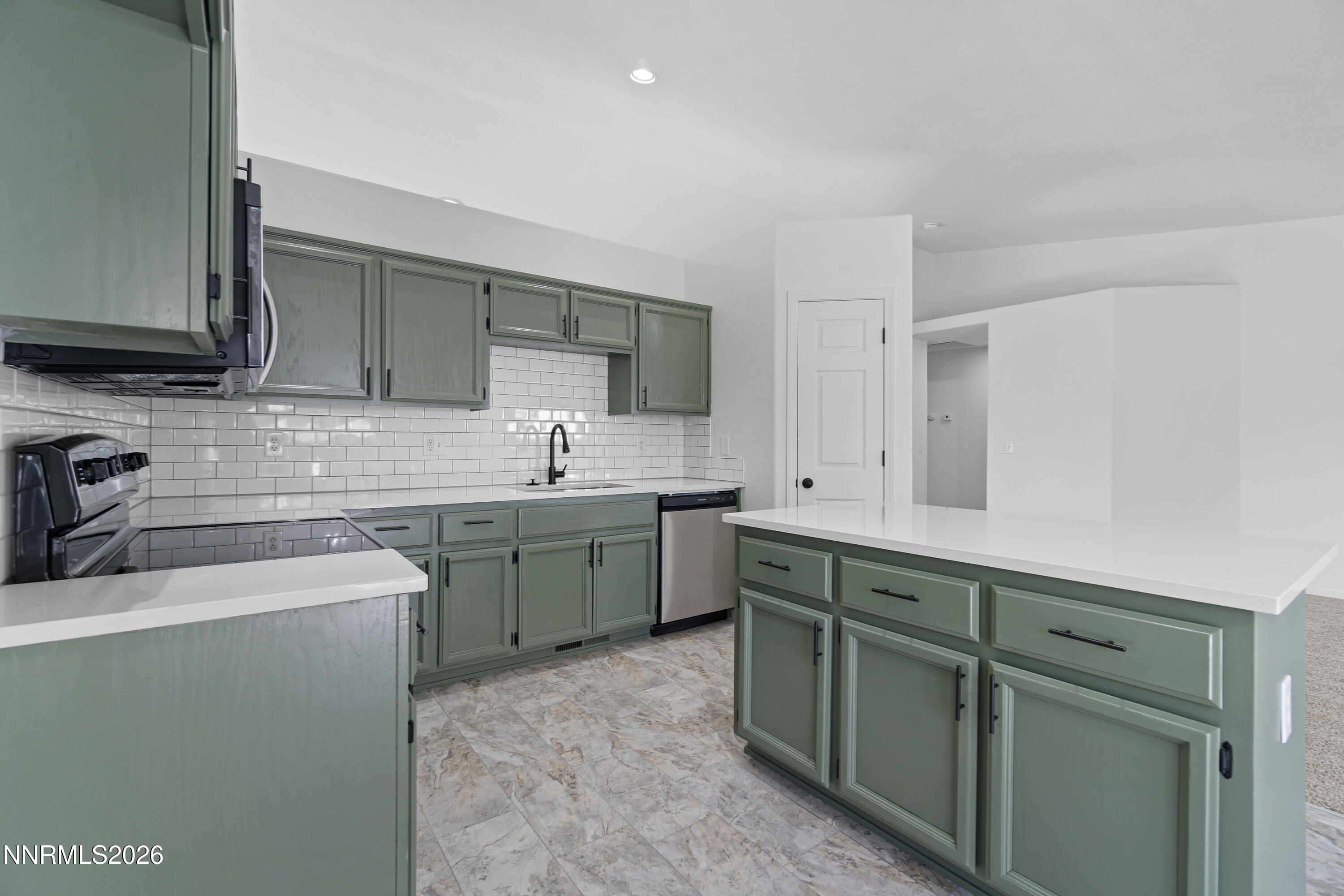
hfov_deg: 100.4
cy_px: 448
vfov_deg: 77.3
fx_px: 560
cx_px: 672
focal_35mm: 15
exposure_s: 1/2
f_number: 6.3
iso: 100
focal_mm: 10
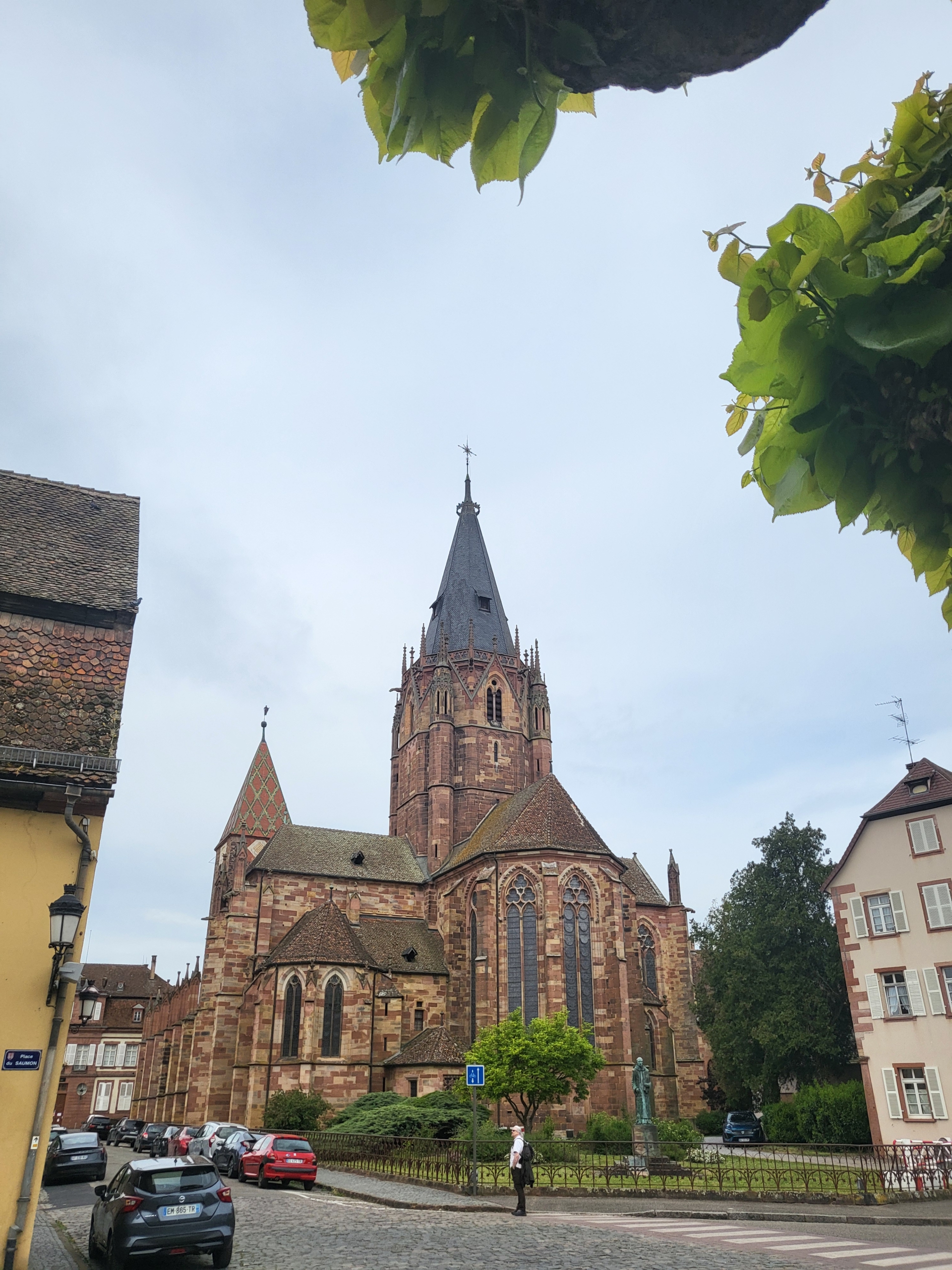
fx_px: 953
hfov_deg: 53.1
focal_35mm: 26
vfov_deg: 67.3
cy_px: 635
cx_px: 476
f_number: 1.8
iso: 50
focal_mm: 4.25
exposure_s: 1/3569
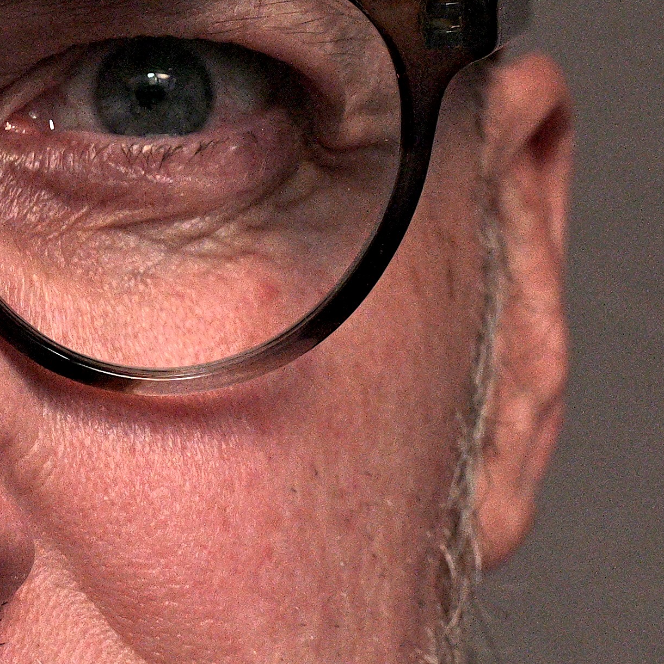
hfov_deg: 8.2
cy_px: 388
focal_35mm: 209
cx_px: -253
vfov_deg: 8.4
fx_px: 4536
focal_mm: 50
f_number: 9
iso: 640
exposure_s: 1/100
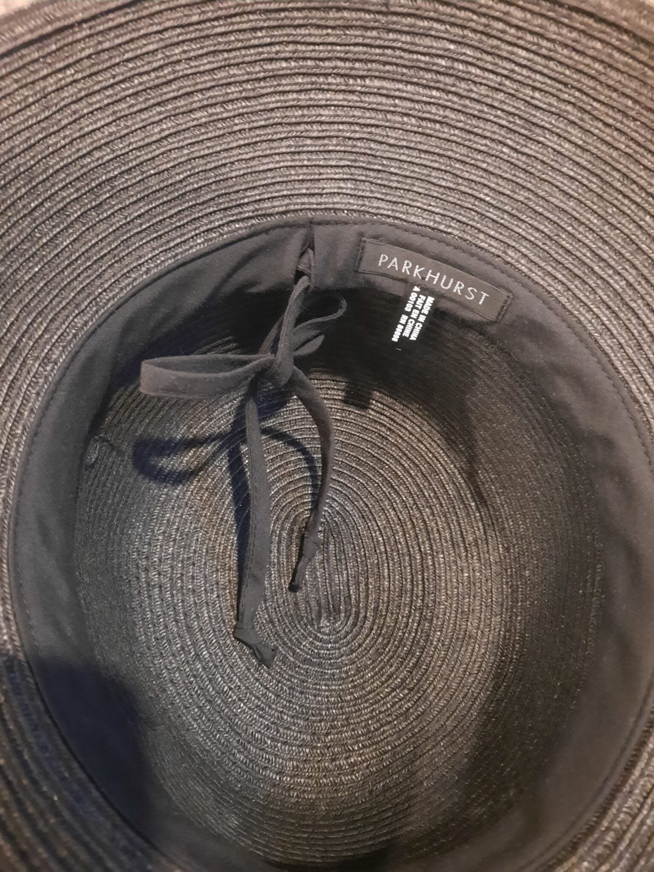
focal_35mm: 25
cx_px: 327
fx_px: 630
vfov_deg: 69.4
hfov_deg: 54.9
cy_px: 436
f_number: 2
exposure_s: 1/17
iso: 1250
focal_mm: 4.6
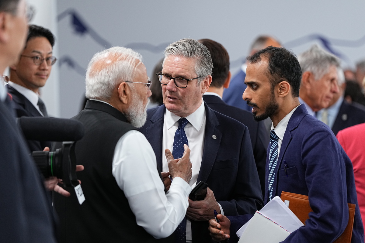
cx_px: 182
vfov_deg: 9.1
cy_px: 122
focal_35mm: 150
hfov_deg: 13.7
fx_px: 1521
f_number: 3.2
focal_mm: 150
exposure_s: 1/320
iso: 2000
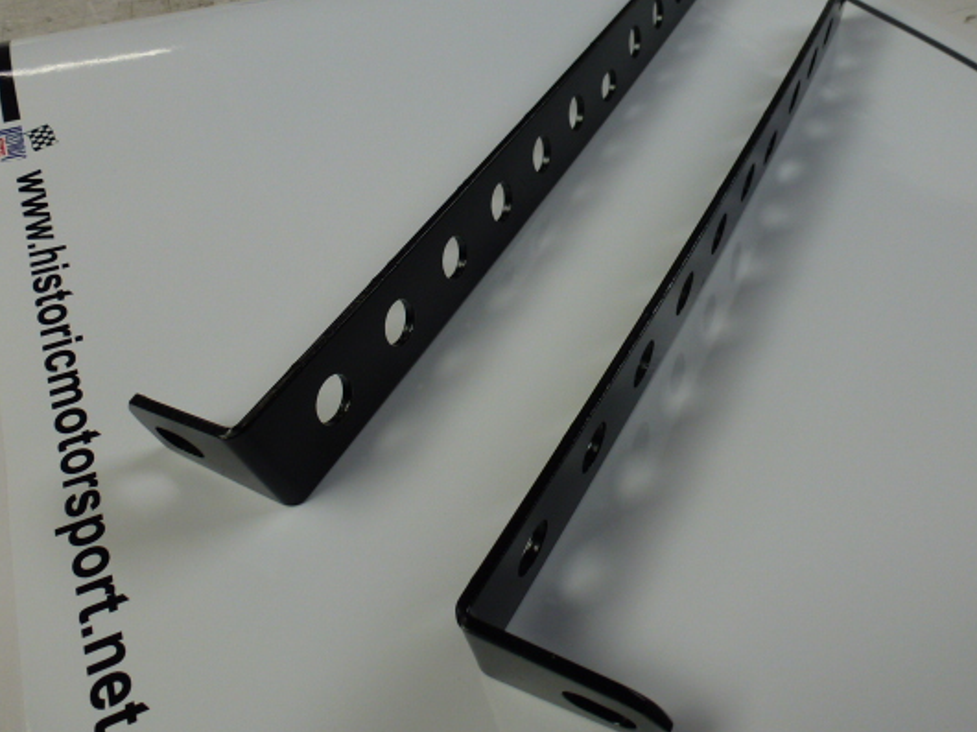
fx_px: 818
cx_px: 525
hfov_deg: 61.6
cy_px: 348
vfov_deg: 48.2
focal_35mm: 29
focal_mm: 4.3
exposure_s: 1/125
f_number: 3.5
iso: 100
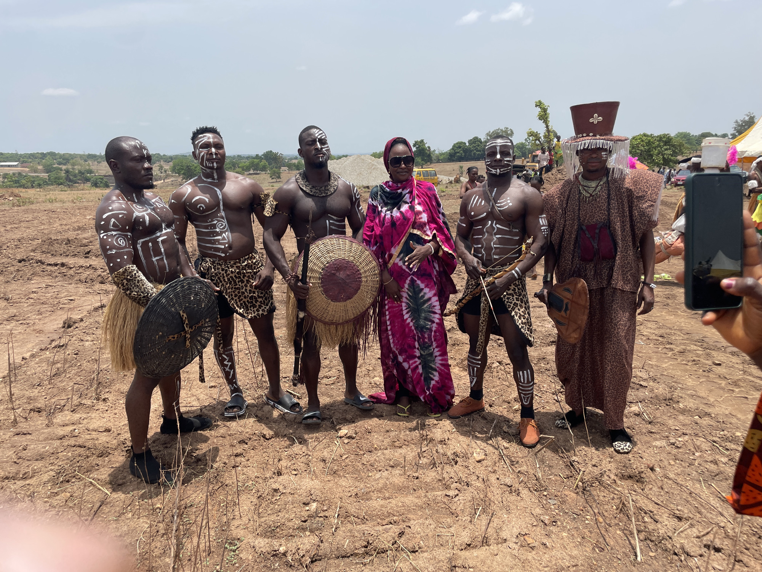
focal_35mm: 26
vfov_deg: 53.1
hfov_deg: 67.3
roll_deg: +2.2
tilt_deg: -12.9
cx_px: 381
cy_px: 286
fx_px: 572
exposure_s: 1/2506
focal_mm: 4.2
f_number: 1.6
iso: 32
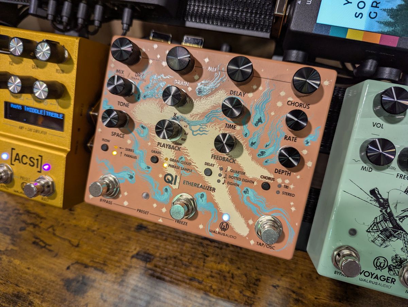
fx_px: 283
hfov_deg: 71.5
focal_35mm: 24
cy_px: 154
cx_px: 204
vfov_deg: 57.0
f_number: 1.85
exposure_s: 1/120
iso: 117
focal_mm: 6.81
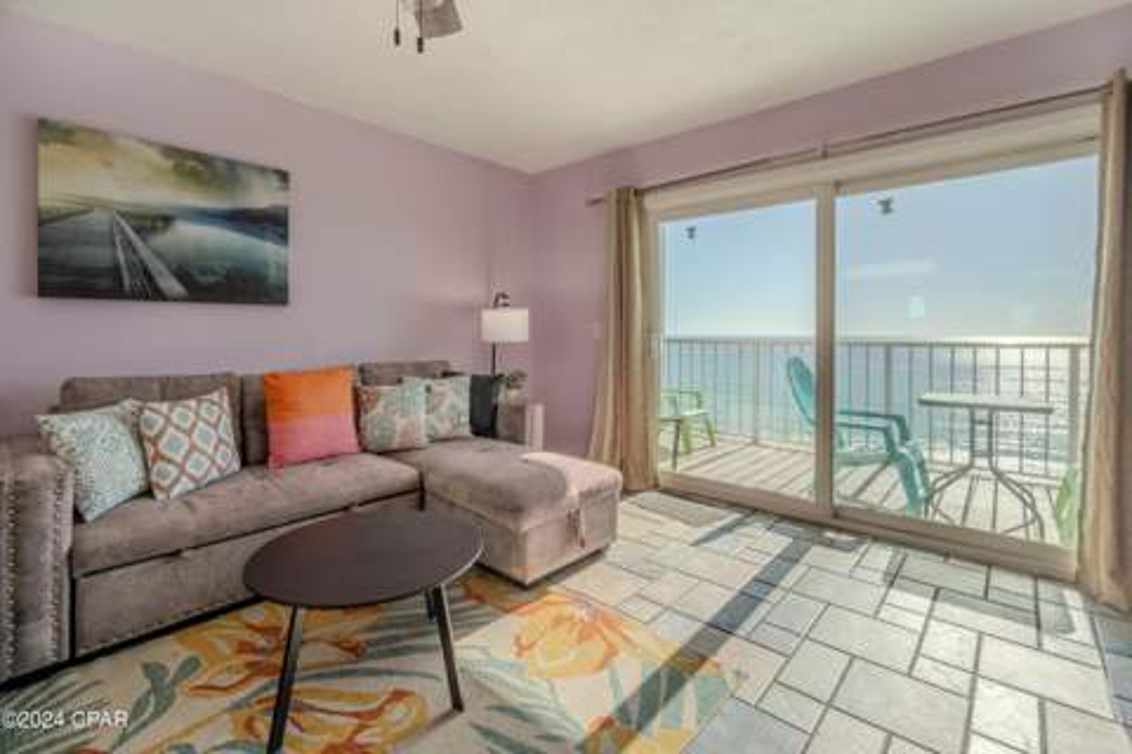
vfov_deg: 73.7
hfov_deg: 96.7
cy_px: 377
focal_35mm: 16
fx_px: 503
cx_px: 566
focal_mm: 16
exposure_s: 1/320
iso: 100
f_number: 9
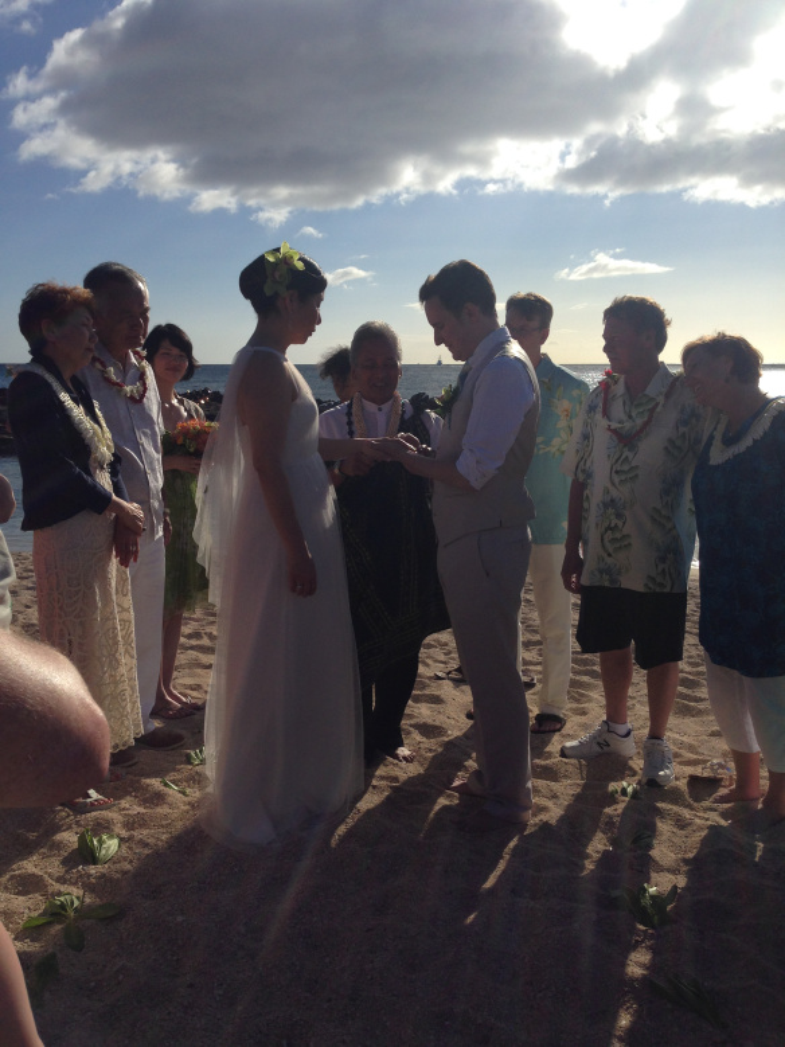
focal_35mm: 33
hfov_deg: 42.9
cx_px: 392
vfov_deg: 55.4
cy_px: 524
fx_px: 998
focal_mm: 4.12
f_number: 2.4
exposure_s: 1/3876
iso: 50
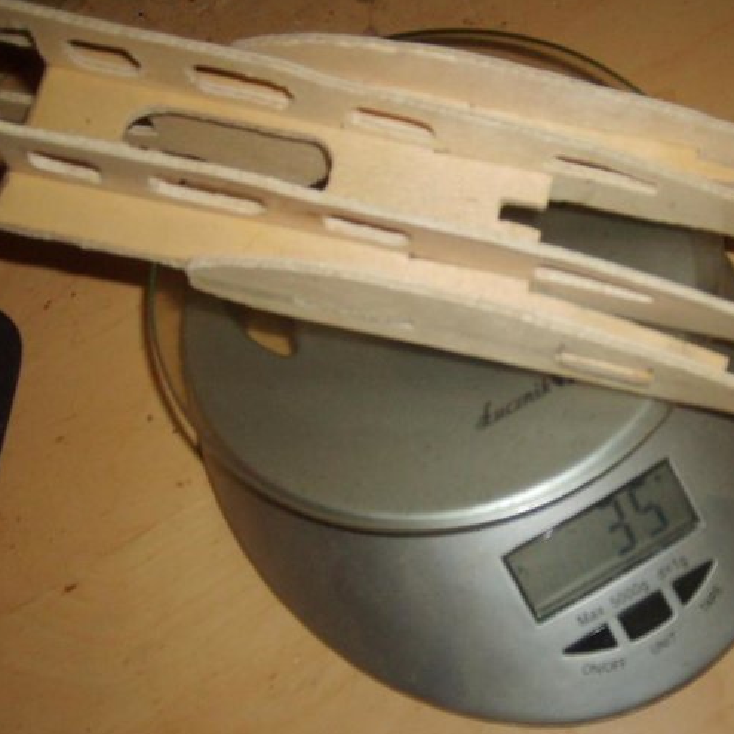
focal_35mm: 50
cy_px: 406
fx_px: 1199
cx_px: 541
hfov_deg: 33.4
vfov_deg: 34.0
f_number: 2.8
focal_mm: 5.8
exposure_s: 1/45
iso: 100
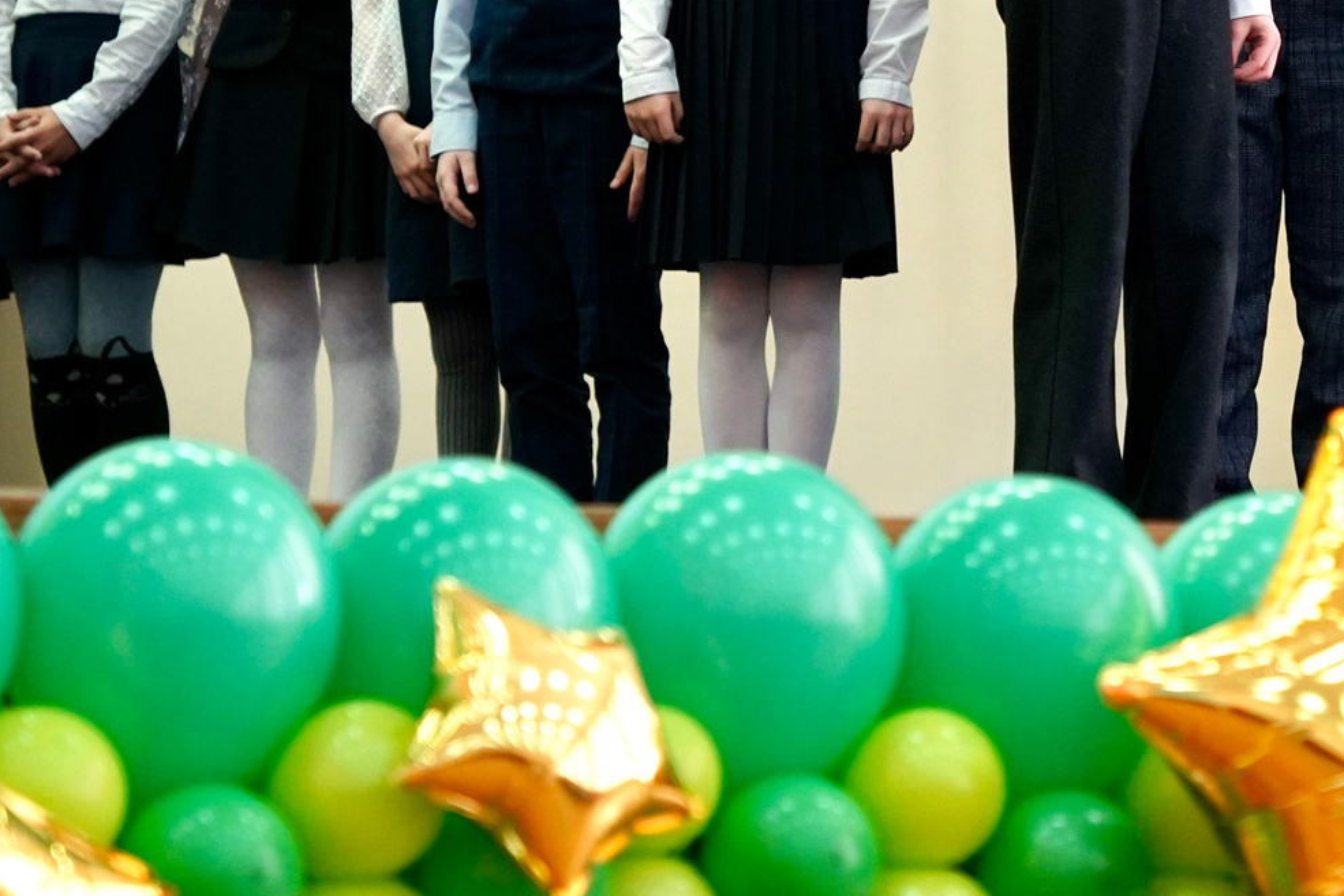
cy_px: 151
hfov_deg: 11.2
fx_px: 6795
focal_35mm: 182
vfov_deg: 7.5
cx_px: 1287
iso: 2000
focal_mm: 70
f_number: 3.2
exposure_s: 1/160
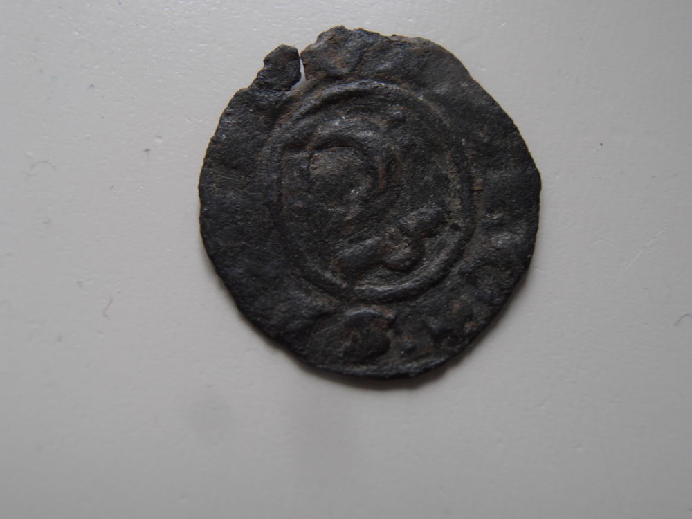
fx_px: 740
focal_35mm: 37
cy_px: 260
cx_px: 346
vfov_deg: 38.7
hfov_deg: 50.1
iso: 100
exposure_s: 1/40
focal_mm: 6.61
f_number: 3.9
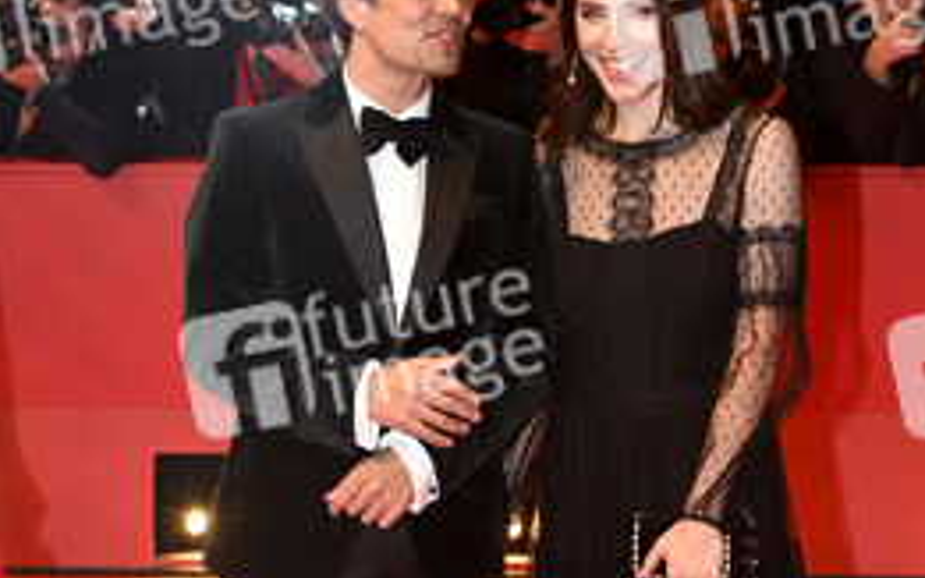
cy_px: 532
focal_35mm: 75
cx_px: 464
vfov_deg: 17.1
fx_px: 1890
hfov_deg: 27.5
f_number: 5
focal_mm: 48
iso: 1250
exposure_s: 1/250
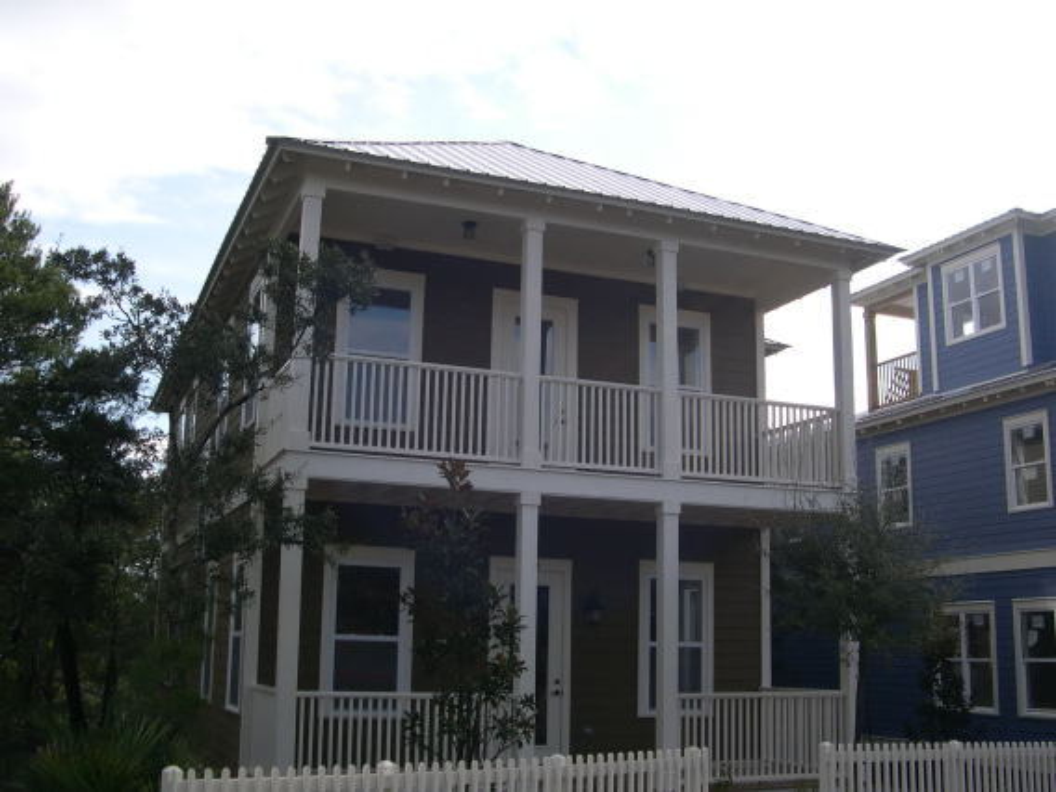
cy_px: 396
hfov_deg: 49.0
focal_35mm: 38
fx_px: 1159
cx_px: 528
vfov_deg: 37.7
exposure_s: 1/170
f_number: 7.6
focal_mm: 8
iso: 100
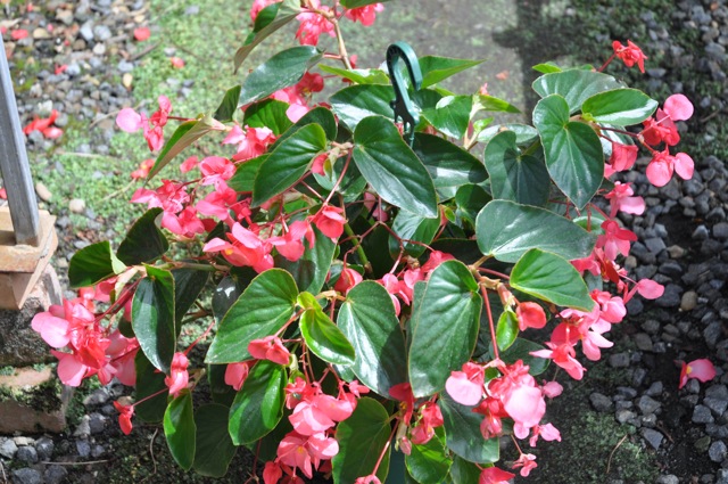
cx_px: 364
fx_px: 1666
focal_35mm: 82
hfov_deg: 24.6
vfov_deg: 16.5
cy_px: 242
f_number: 5.6
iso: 200
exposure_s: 1/125
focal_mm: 55
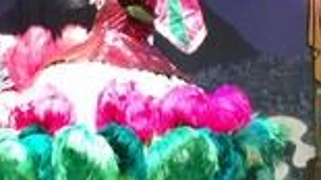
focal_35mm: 153
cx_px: 166
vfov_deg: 7.6
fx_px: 1302
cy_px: -168
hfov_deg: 14.1
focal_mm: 4.15
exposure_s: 1/15
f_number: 2.2
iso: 32
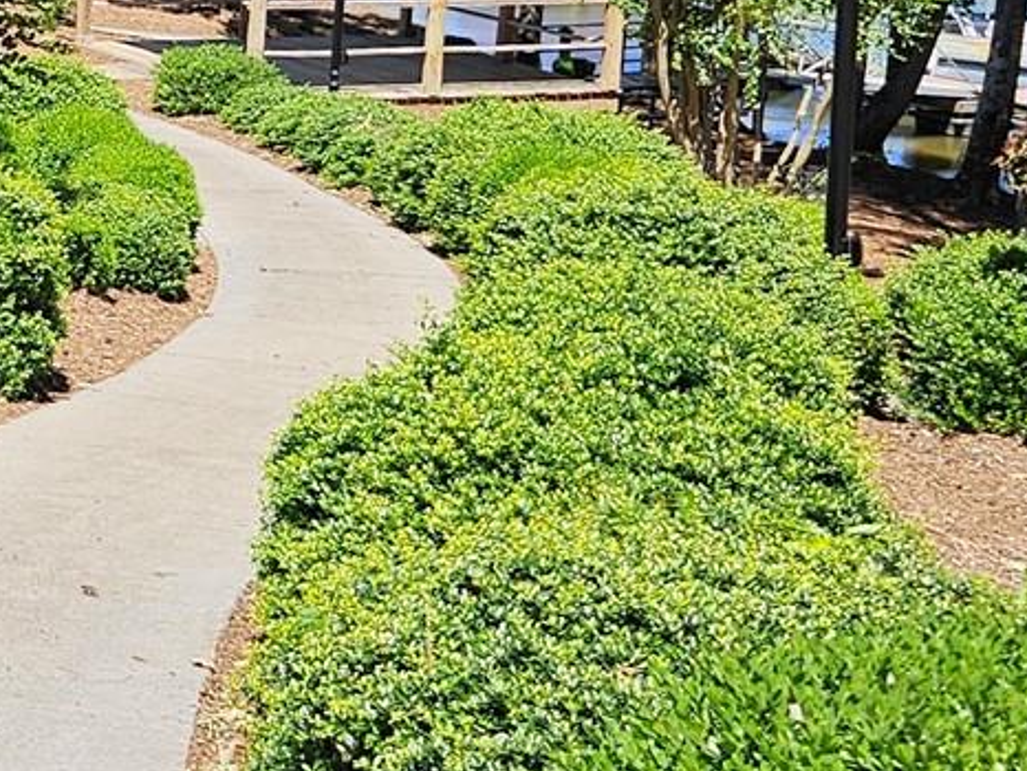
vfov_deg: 14.5
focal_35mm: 101
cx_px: -192
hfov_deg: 18.5
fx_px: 2998
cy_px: 40
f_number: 1.8
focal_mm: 5.4
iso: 32
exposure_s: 1/1677
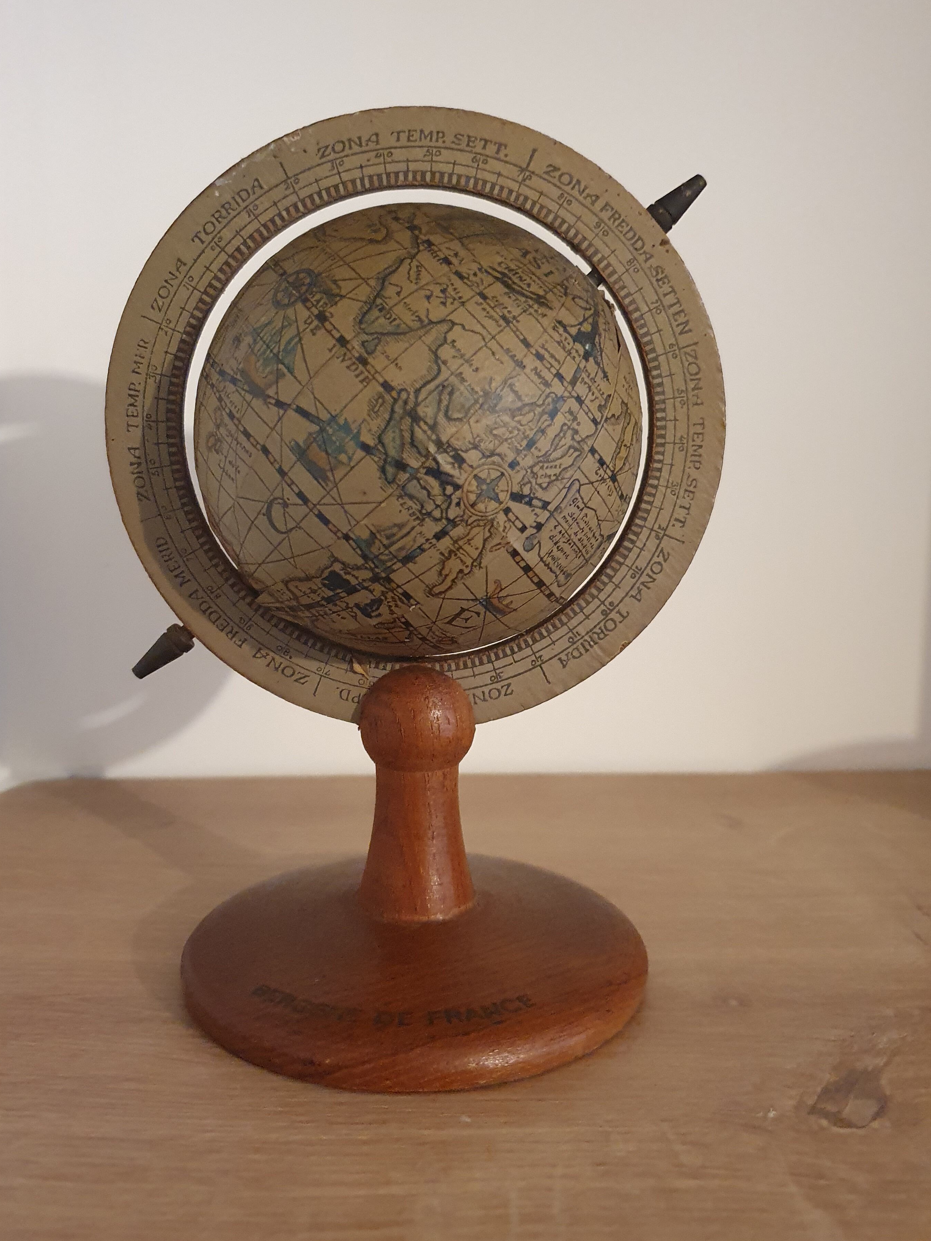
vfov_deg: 61.6
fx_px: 1040
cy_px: 579
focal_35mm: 29
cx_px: 422
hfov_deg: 48.2
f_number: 1.5
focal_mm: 4.32
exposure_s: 1/50
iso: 500
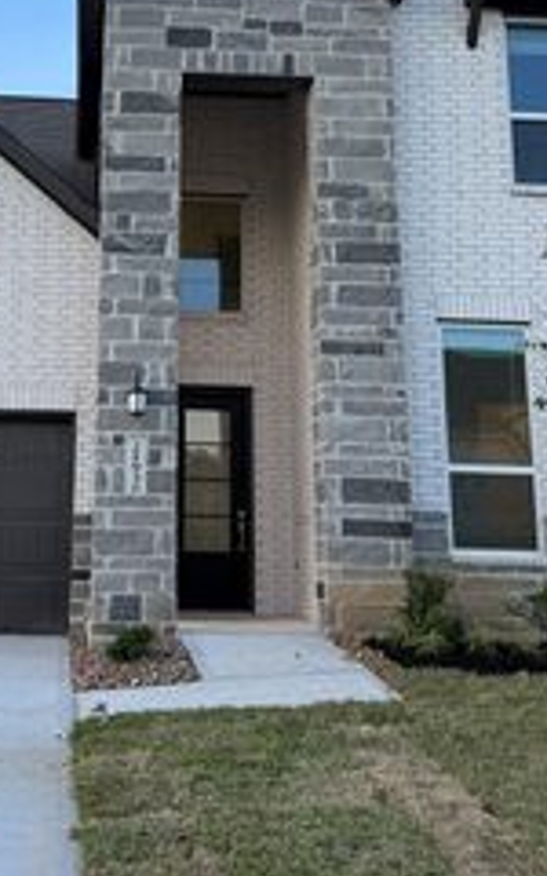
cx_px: 157
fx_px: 1264
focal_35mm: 53
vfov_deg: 37.3
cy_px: 221
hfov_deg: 24.2
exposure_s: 1/750
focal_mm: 6.76
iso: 80
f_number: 1.78
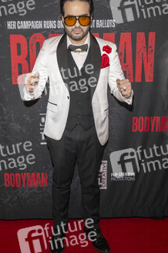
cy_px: 121
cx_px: 79
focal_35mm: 39
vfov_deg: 49.6
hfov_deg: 34.1
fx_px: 274
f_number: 5.6
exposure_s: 1/200
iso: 800
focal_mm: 32
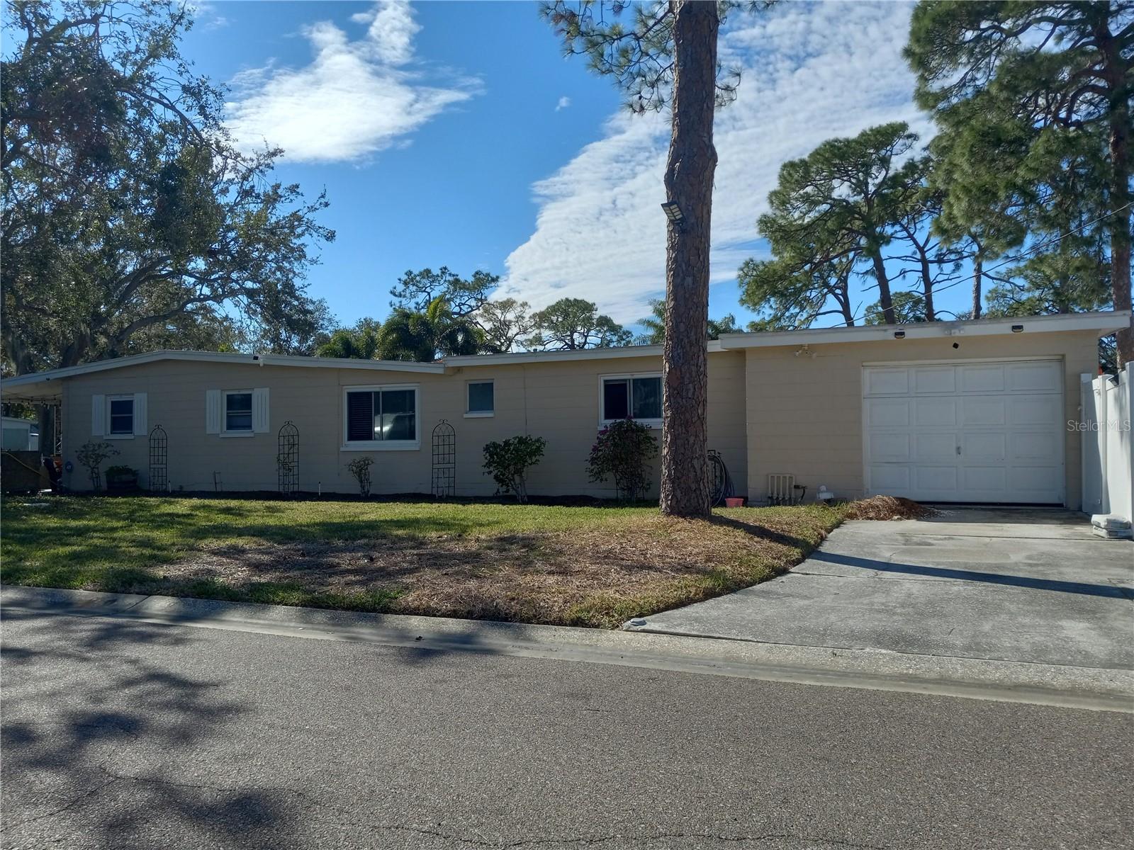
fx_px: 885
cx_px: 567
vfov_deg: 51.4
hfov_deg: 65.3
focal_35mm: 27
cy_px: 425
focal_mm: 3.94
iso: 40
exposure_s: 1/1972
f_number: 1.8
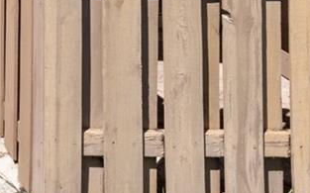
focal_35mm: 73
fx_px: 616
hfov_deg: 22.1
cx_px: -185
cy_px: -160
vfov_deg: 15.3
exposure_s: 1/160
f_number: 9
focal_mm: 14
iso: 100
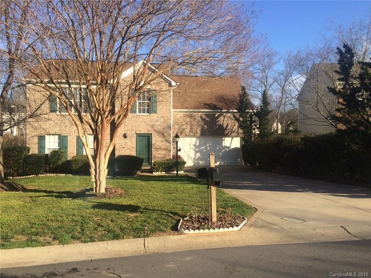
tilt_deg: -1.2
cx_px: 186
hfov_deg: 61.7
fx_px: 311
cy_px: 139
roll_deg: +0.1
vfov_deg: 48.2
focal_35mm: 29
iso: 32
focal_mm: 4.15
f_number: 2.2
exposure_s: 1/1140
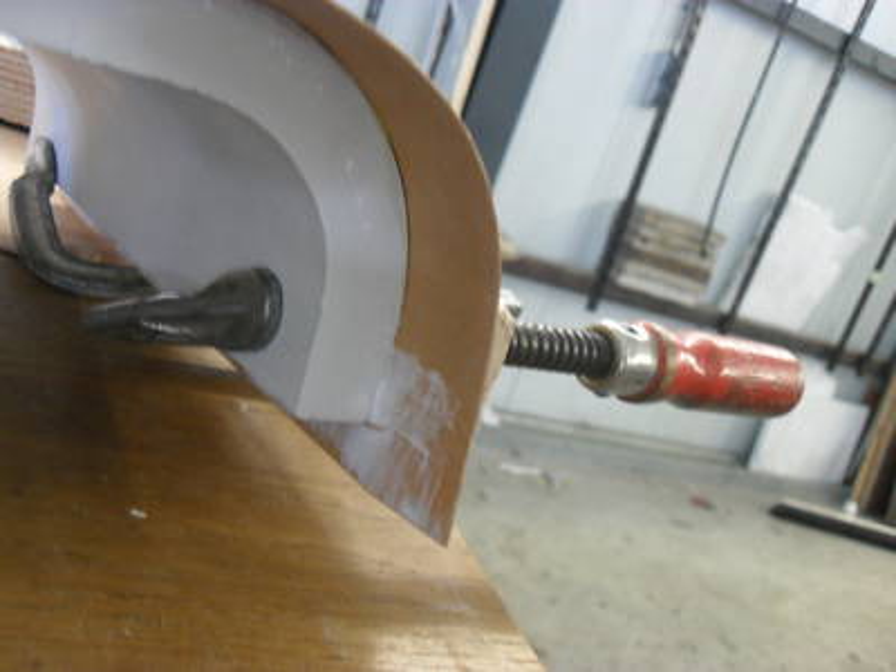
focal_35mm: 35
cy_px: 336
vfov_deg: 40.7
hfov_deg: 52.6
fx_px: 906
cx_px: 448
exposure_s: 1/10
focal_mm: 6.2
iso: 200
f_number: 2.8
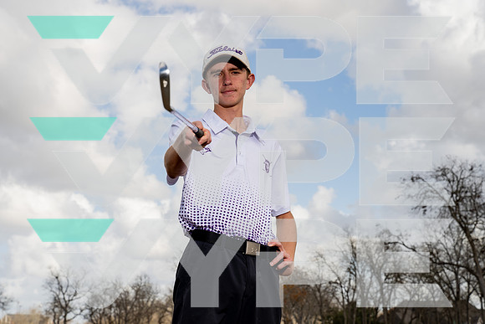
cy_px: 162
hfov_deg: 28.8
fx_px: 943
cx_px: 242
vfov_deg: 19.5
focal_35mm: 70
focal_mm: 70
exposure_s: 1/250
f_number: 8
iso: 100
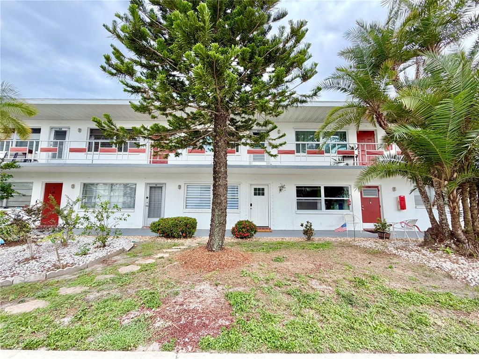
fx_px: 194
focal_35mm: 14
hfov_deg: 102.1
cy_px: 180
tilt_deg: +7.4
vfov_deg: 85.7
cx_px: 240
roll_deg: +0.2
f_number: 2.2
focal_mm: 2.22
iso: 64
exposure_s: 1/436
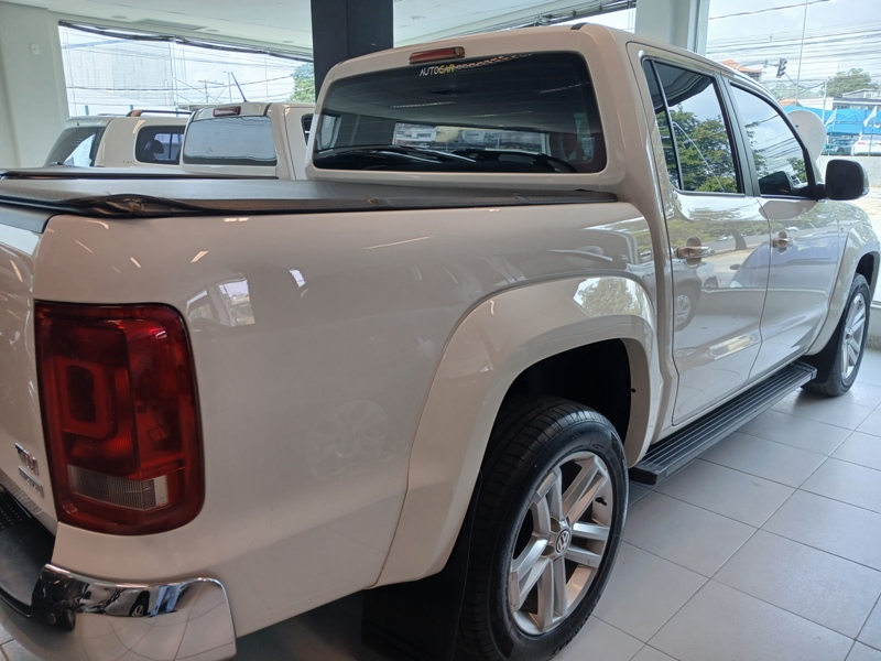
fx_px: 662
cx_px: 440
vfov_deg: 53.1
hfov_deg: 67.3
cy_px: 330
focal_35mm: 26
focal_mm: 3.98
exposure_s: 1/60
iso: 40
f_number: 1.8
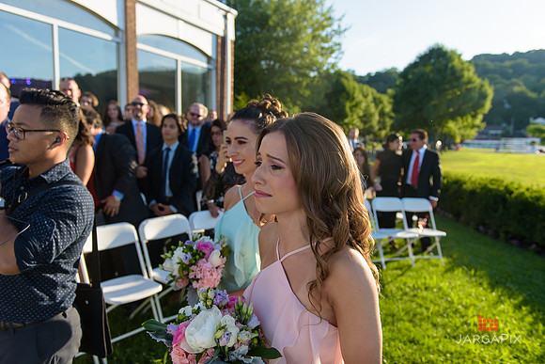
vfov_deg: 49.6
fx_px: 394
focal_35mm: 26
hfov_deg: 69.4
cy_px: 182
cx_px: 272
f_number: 3.2
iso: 200
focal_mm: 26
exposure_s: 1/1600
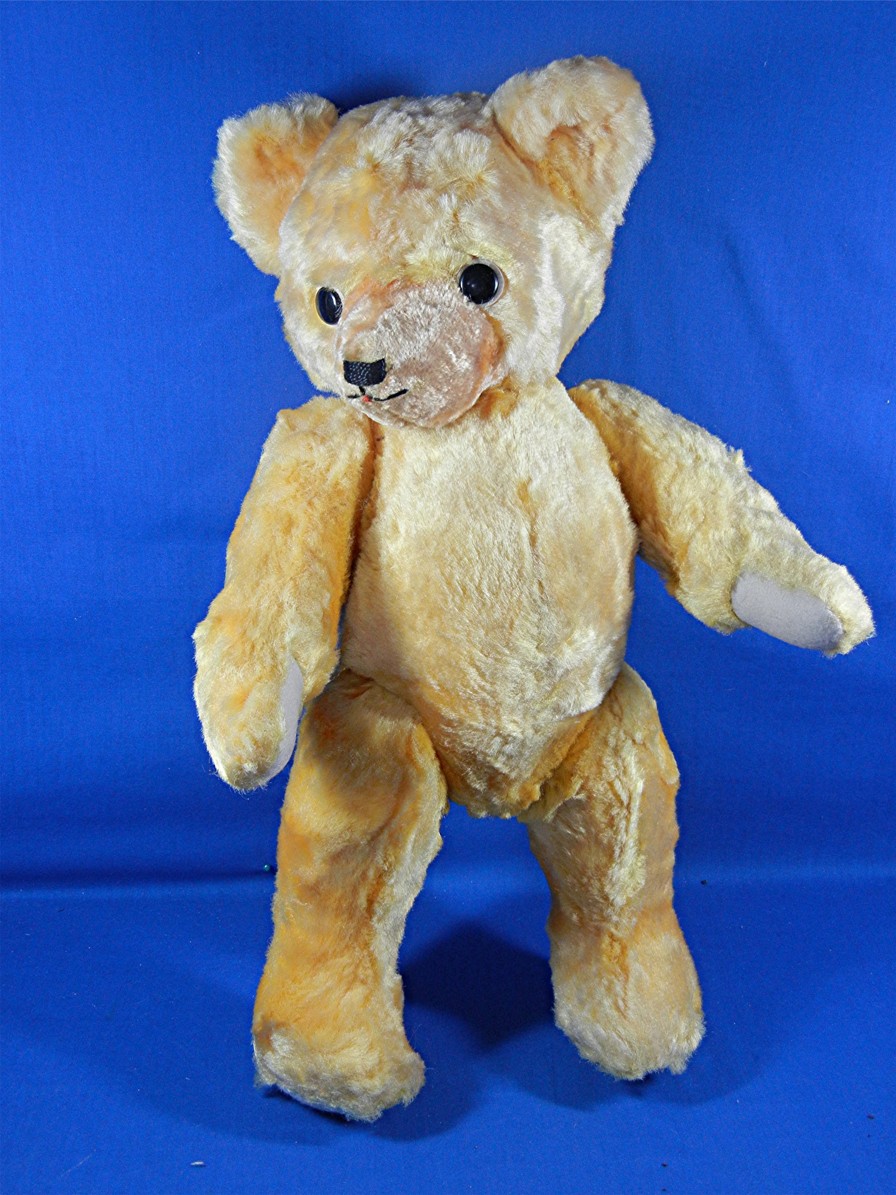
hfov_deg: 36.8
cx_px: 448
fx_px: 1346
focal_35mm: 39
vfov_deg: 47.9
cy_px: 598
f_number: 3.7
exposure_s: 1/30
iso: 231
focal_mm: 7.1
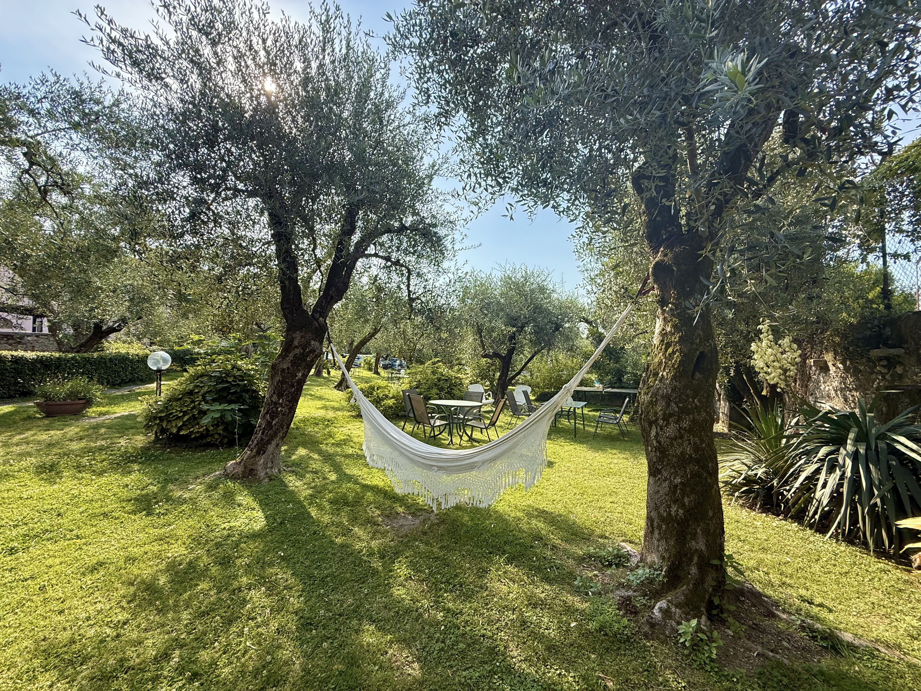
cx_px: 460
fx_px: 372
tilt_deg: +1.4
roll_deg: +0.3
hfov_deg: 102.1
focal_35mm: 14
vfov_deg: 85.7
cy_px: 346
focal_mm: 2.22
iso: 64
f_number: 2.2
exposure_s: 1/1033
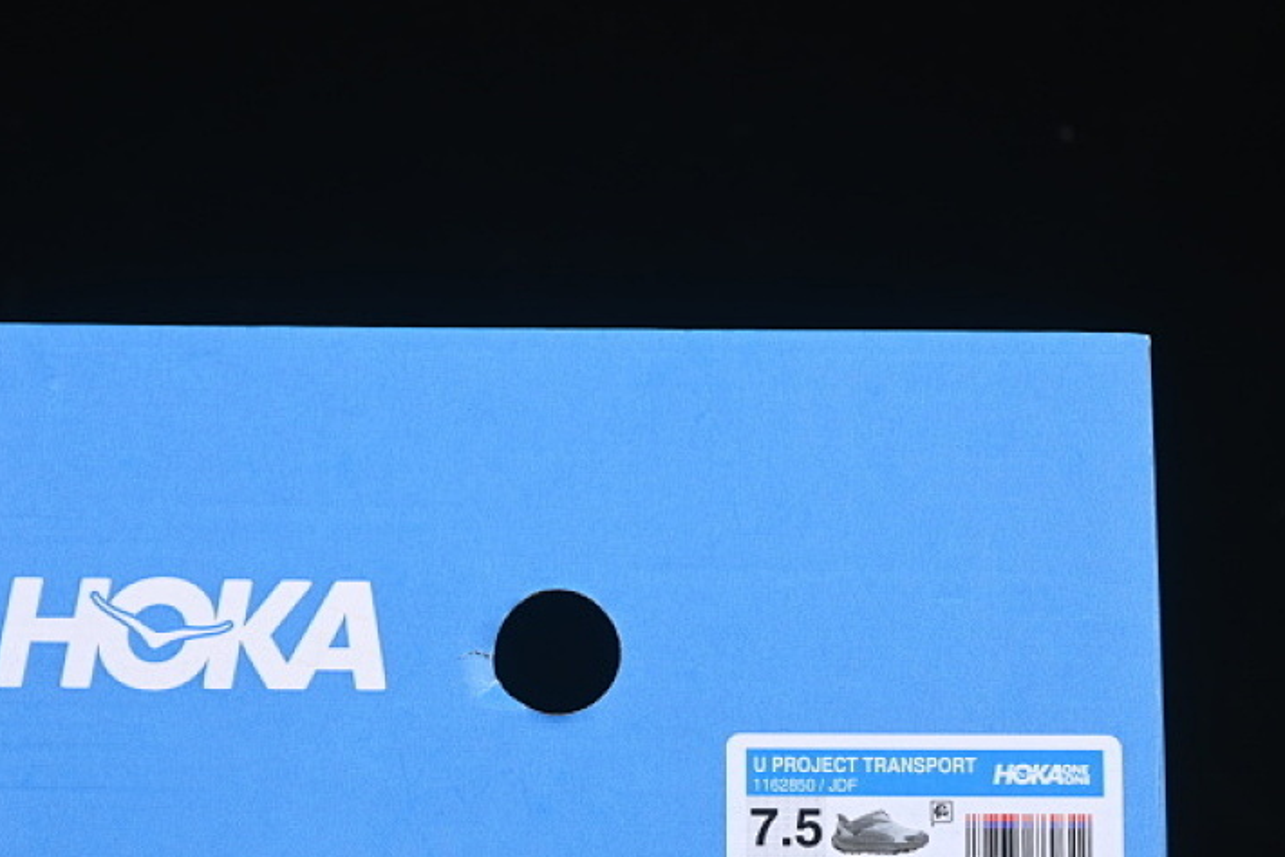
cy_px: 588
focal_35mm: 114
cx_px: 539
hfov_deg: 17.9
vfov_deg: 12.0
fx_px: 4069
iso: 160
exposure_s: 1/60
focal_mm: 50
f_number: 7.1
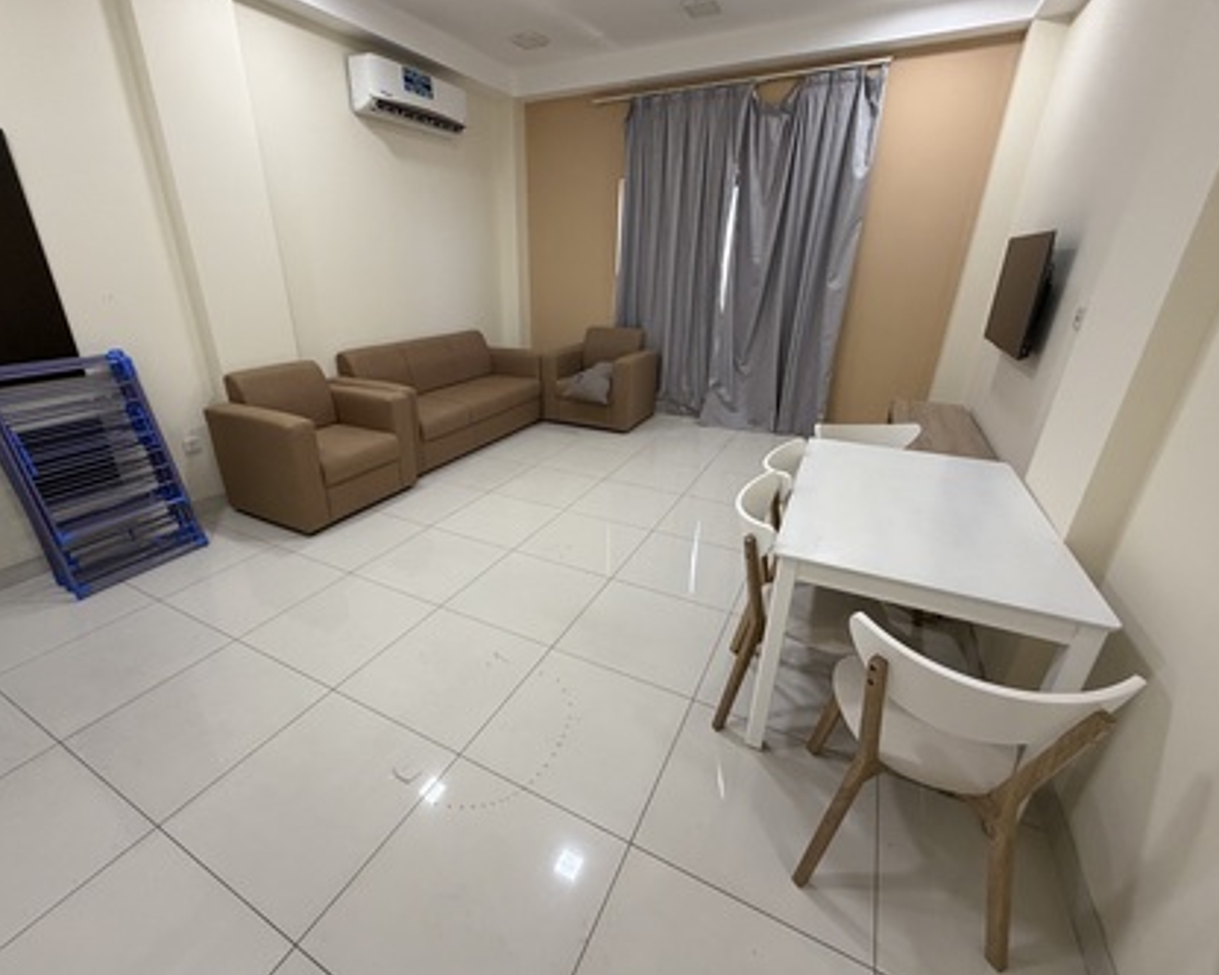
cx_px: 573
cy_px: 485
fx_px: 541
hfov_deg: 96.7
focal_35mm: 15
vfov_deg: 84.1
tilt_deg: -22.6
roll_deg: +0.2
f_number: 2.2
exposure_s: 1/50
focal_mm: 2.22
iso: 250
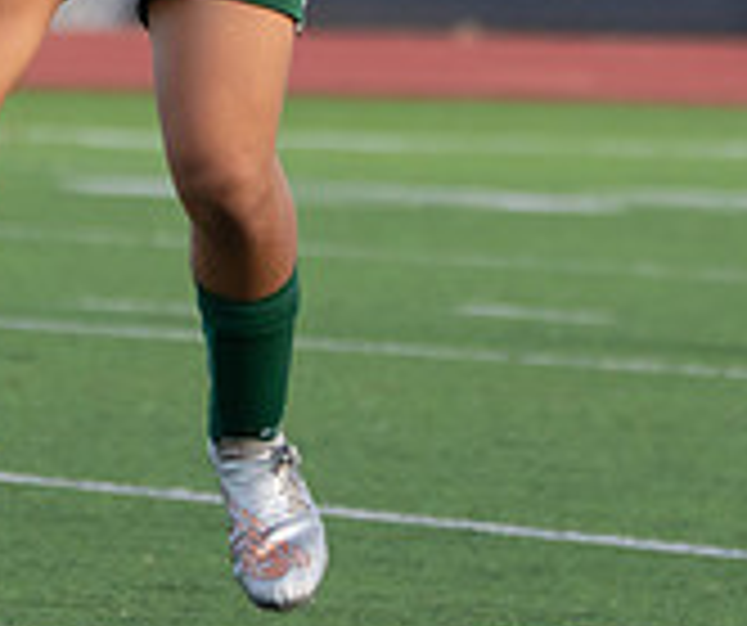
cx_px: 247
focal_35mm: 981
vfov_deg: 1.6
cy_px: -172
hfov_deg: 1.9
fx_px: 22089
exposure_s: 1/1250
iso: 800
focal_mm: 229
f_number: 5.6
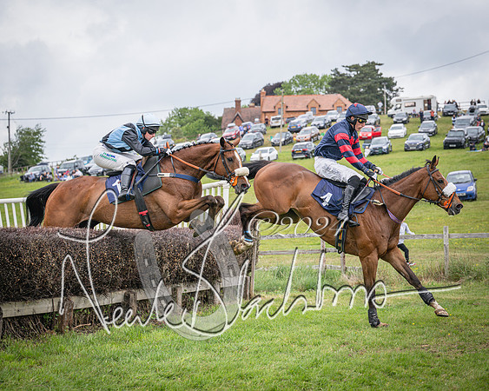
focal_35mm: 85
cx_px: 261
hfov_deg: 22.5
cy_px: 187
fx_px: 1228
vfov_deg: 18.1
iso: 400
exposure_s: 1/1600
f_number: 4
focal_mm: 70
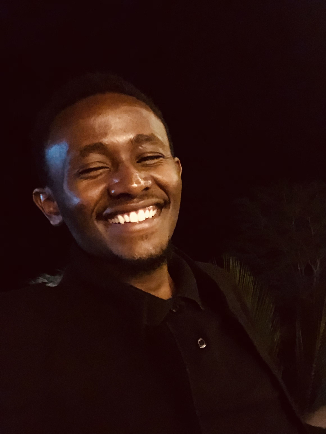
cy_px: 217
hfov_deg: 44.2
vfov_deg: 56.8
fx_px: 401
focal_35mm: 32
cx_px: 163
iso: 2000
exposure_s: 1/17
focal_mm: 2.87
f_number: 2.2
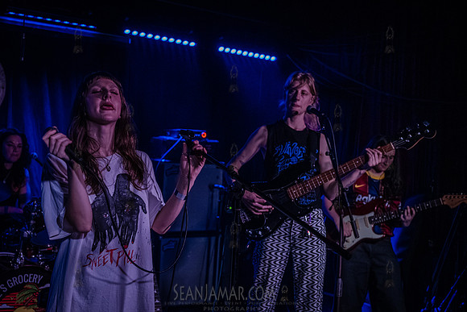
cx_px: 225
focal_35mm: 50
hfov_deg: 39.9
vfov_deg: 27.3
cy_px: 165
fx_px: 643
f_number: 3.2
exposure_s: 1/320
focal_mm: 43
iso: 16000
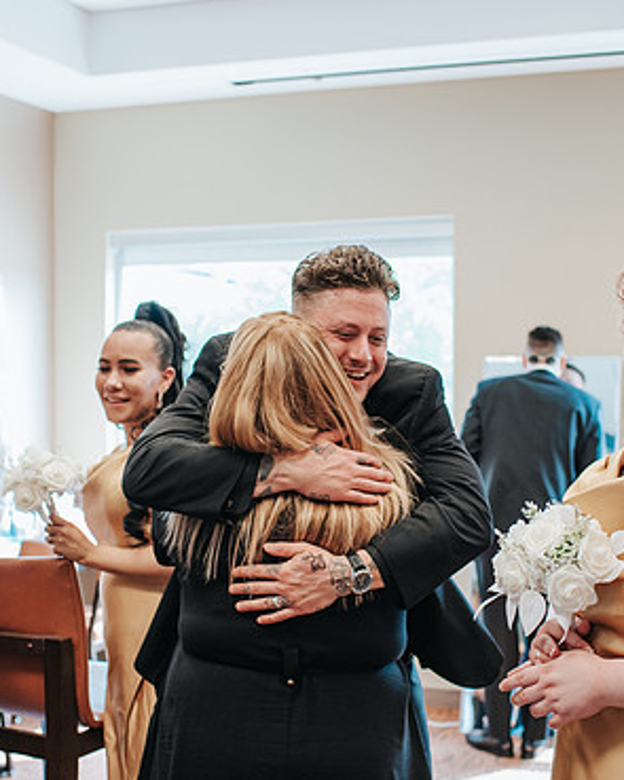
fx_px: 1386
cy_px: 438
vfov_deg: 31.4
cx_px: 308
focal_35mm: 60
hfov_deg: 25.4
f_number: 3.2
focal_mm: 35
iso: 720
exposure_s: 1/250
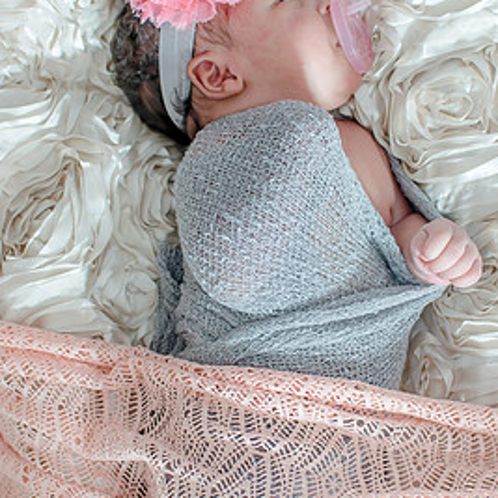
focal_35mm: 75
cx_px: 263
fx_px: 1221
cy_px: 284
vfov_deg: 23.0
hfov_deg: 23.1
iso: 100
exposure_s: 1/200
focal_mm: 35
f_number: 3.5
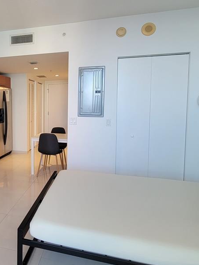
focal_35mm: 26
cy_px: 116
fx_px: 199
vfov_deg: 67.0
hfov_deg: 48.2
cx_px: 25
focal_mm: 2.2
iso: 100
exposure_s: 1/60
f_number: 2.2
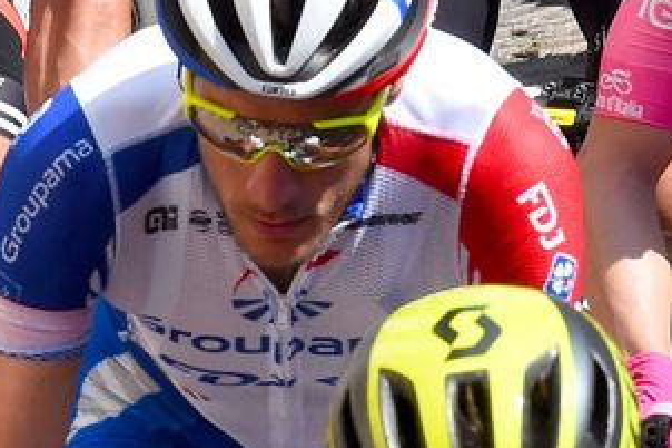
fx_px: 14831
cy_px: -79
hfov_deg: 2.6
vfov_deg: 1.7
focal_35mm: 795
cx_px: 846
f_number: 16
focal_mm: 200
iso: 1600
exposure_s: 1/1000
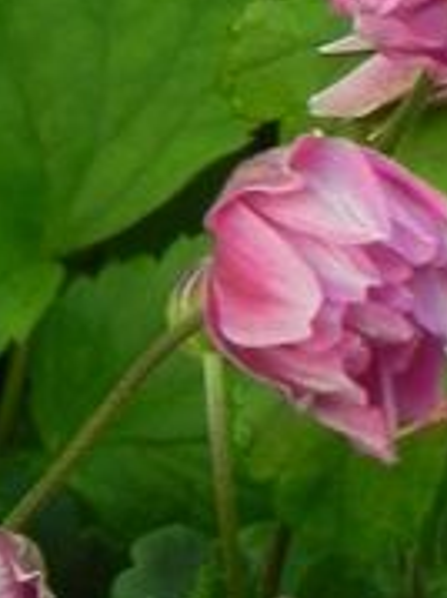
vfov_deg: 1.8
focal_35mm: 1103
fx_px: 19014
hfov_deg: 1.3
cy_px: -344
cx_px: 294
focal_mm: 44
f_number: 5
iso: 160
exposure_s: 1/13
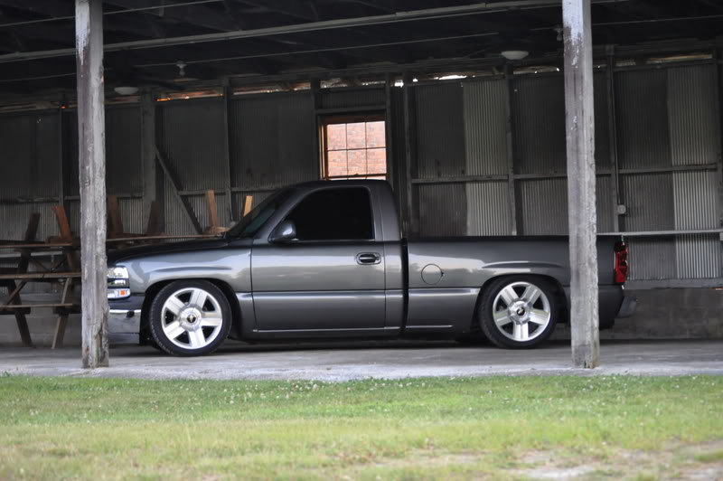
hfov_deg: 21.9
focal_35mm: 93
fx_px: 1866
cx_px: 362
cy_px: 240
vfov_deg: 14.7
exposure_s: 1/125
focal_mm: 62
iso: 1400
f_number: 4.2
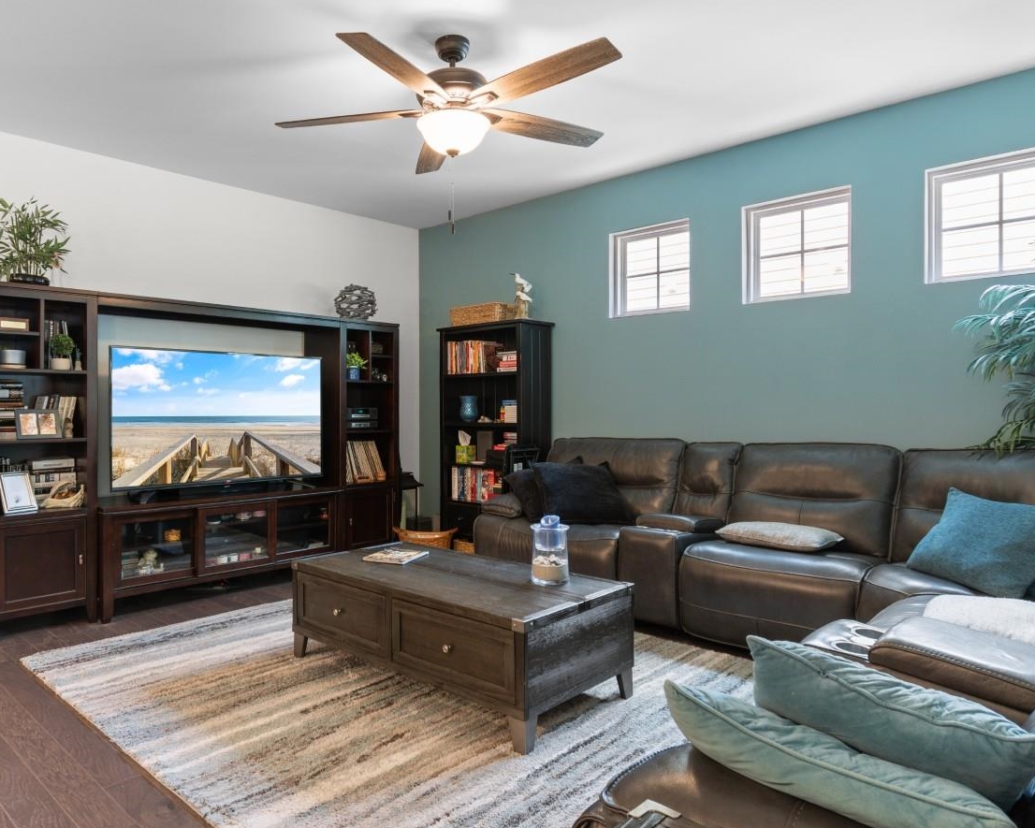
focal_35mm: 22
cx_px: 433
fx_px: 674
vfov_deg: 63.1
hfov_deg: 74.5
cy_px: 402
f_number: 4.8
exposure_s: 1.6
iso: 100
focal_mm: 11
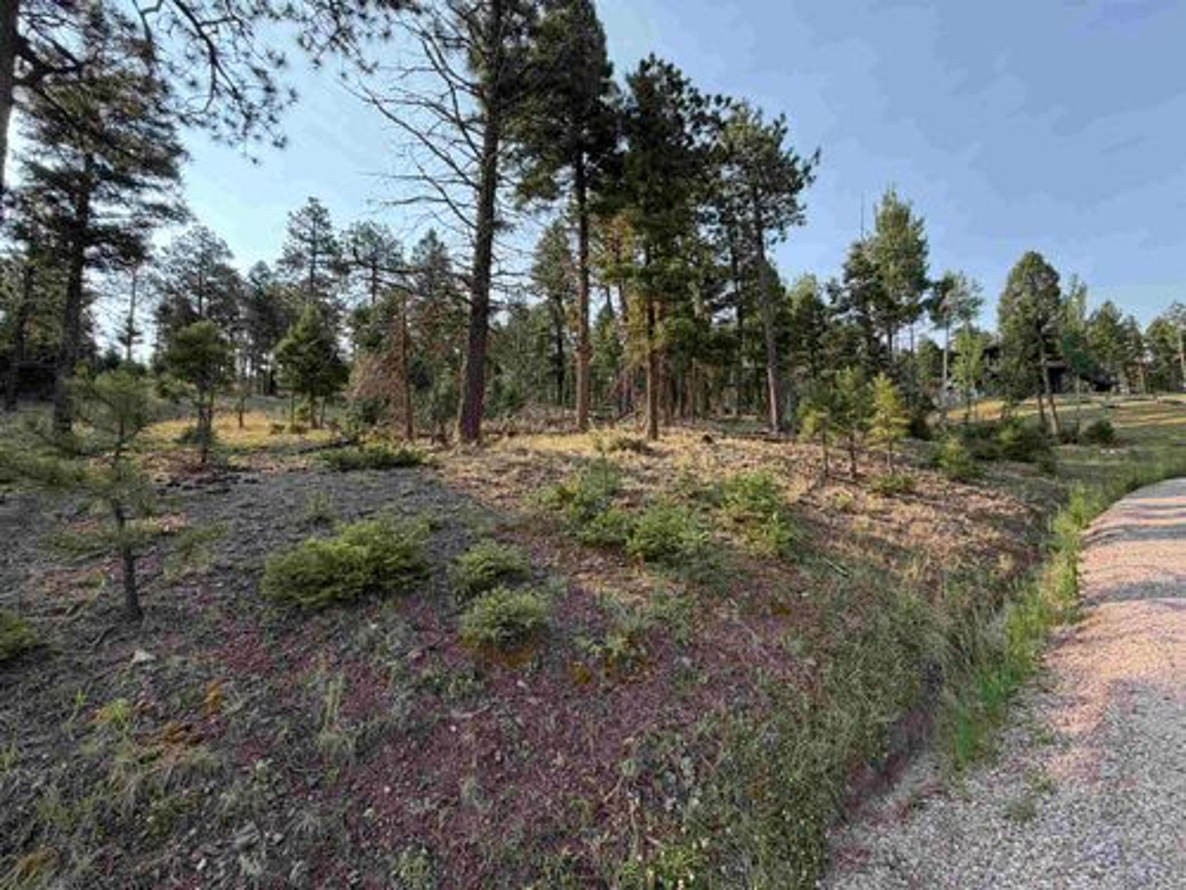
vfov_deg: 85.7
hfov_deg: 102.1
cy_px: 445
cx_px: 593
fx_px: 480
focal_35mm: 14
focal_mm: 2.22
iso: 40
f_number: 2.2
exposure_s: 1/549
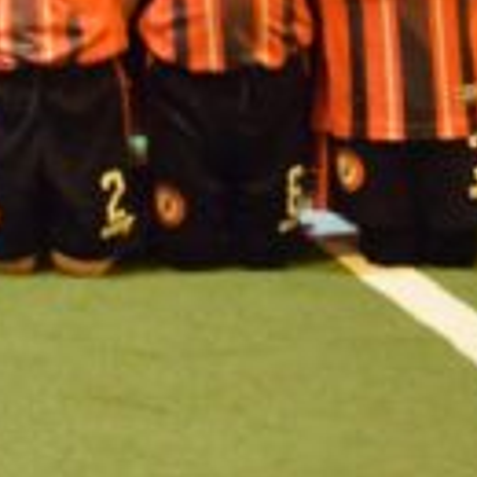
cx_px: -466
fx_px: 3523
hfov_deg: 7.4
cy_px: -391
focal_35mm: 226
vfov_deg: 7.5
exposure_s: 1/125
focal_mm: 30
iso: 8000
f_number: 5.6
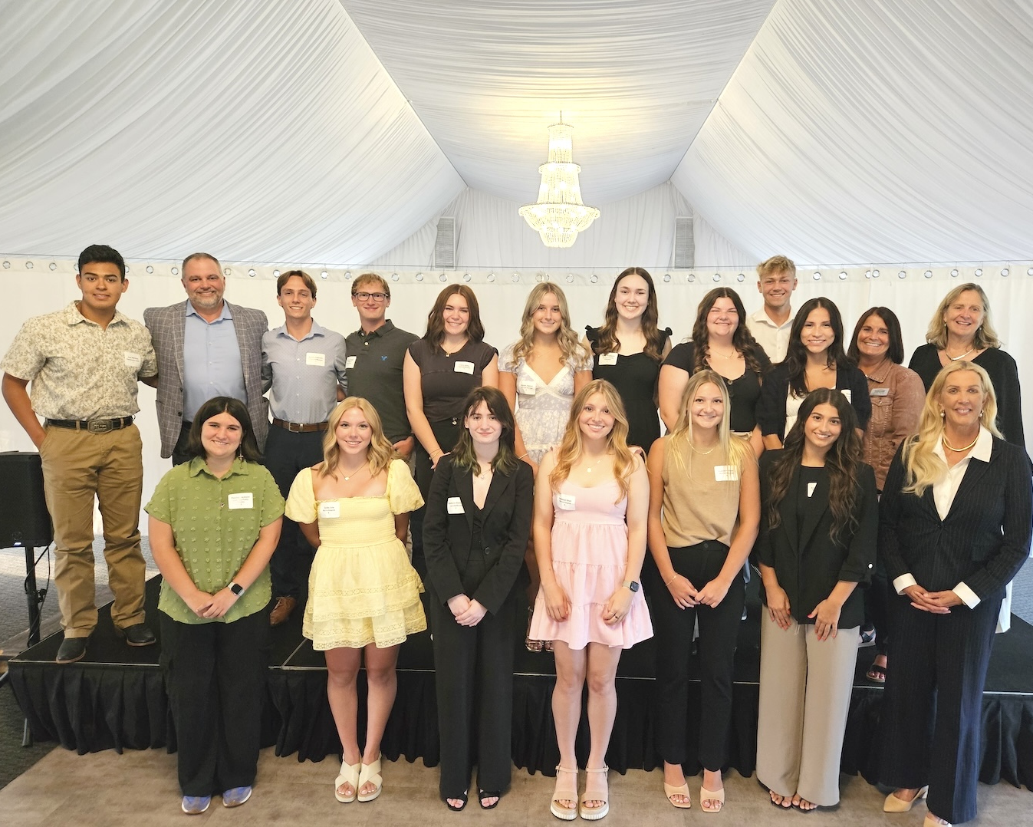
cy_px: 414
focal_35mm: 24
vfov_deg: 58.8
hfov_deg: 70.3
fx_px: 734
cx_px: 535
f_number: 1.8
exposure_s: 1/120
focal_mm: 5.4
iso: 1000
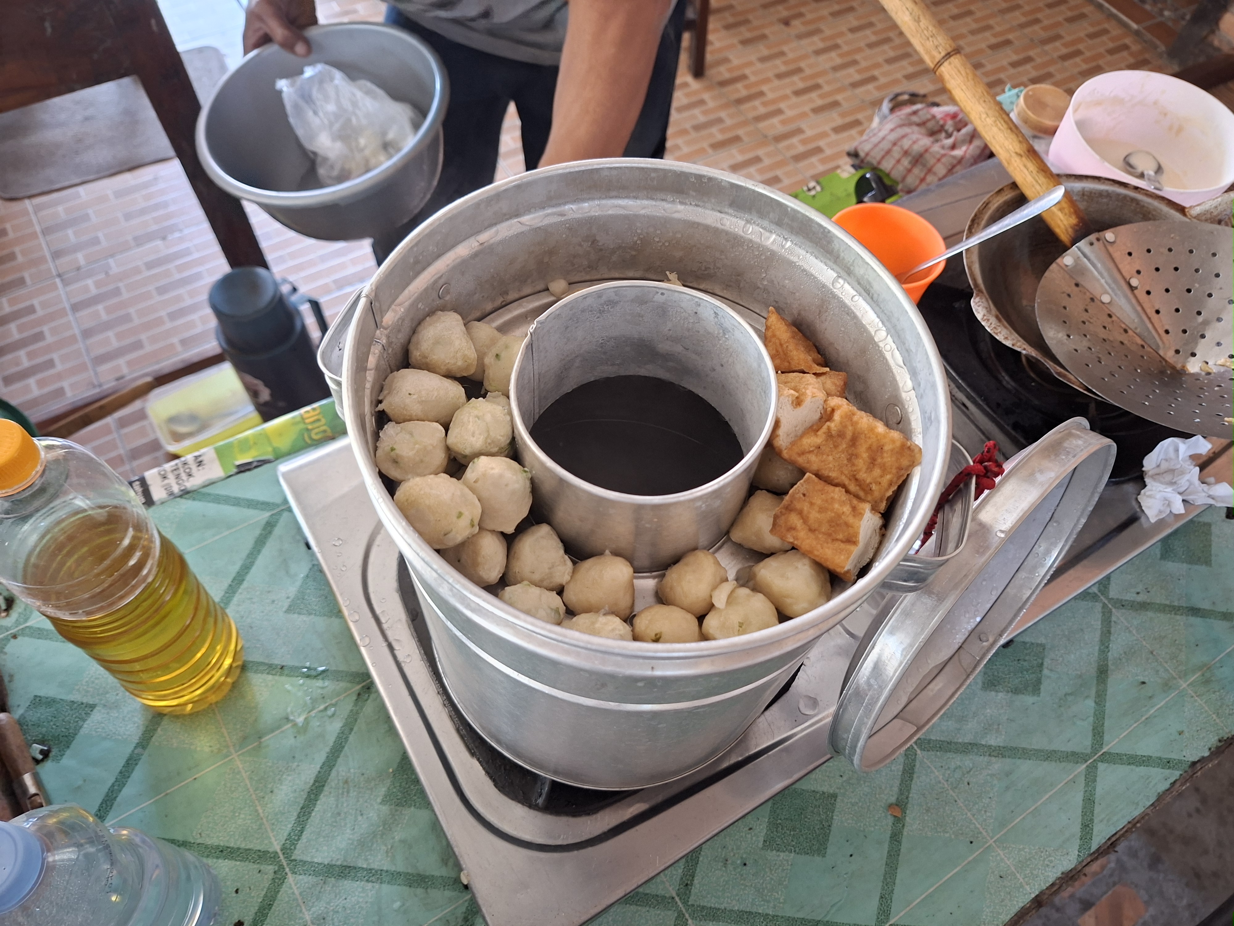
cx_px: 617
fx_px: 820
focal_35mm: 23
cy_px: 463
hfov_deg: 73.9
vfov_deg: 58.9
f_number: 1.8
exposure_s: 1/40
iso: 250
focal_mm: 5.54
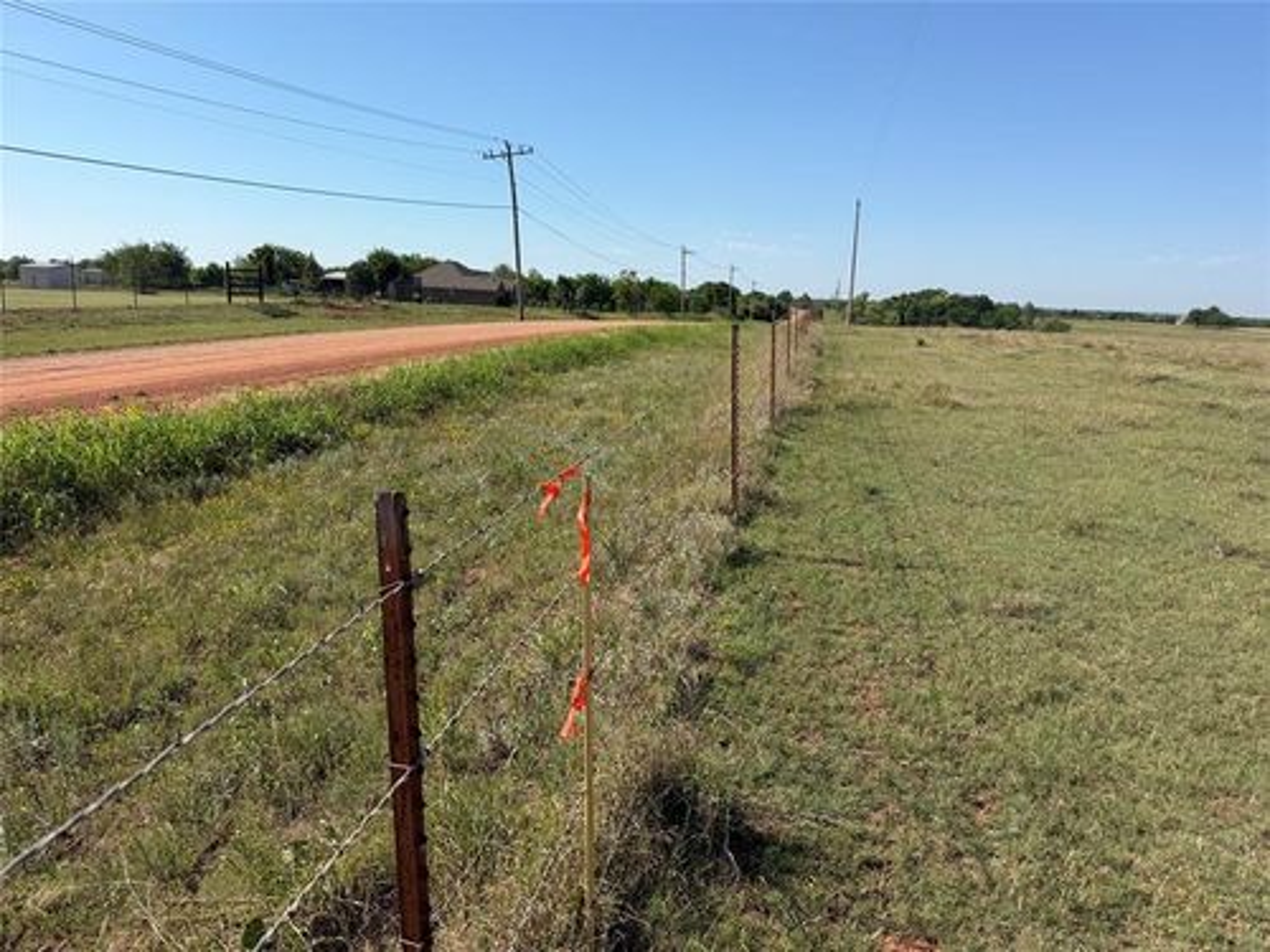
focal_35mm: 24
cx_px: 635
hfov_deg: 71.6
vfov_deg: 56.8
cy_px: 476
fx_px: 881
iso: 80
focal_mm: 6.76
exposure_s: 1/4167
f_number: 1.78
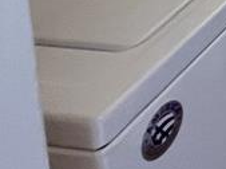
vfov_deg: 12.0
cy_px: -306
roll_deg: +1.4
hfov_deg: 14.0
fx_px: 515
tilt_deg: -6.6
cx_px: 576
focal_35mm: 79
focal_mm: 1.57
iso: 200
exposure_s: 1/60
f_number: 1.8
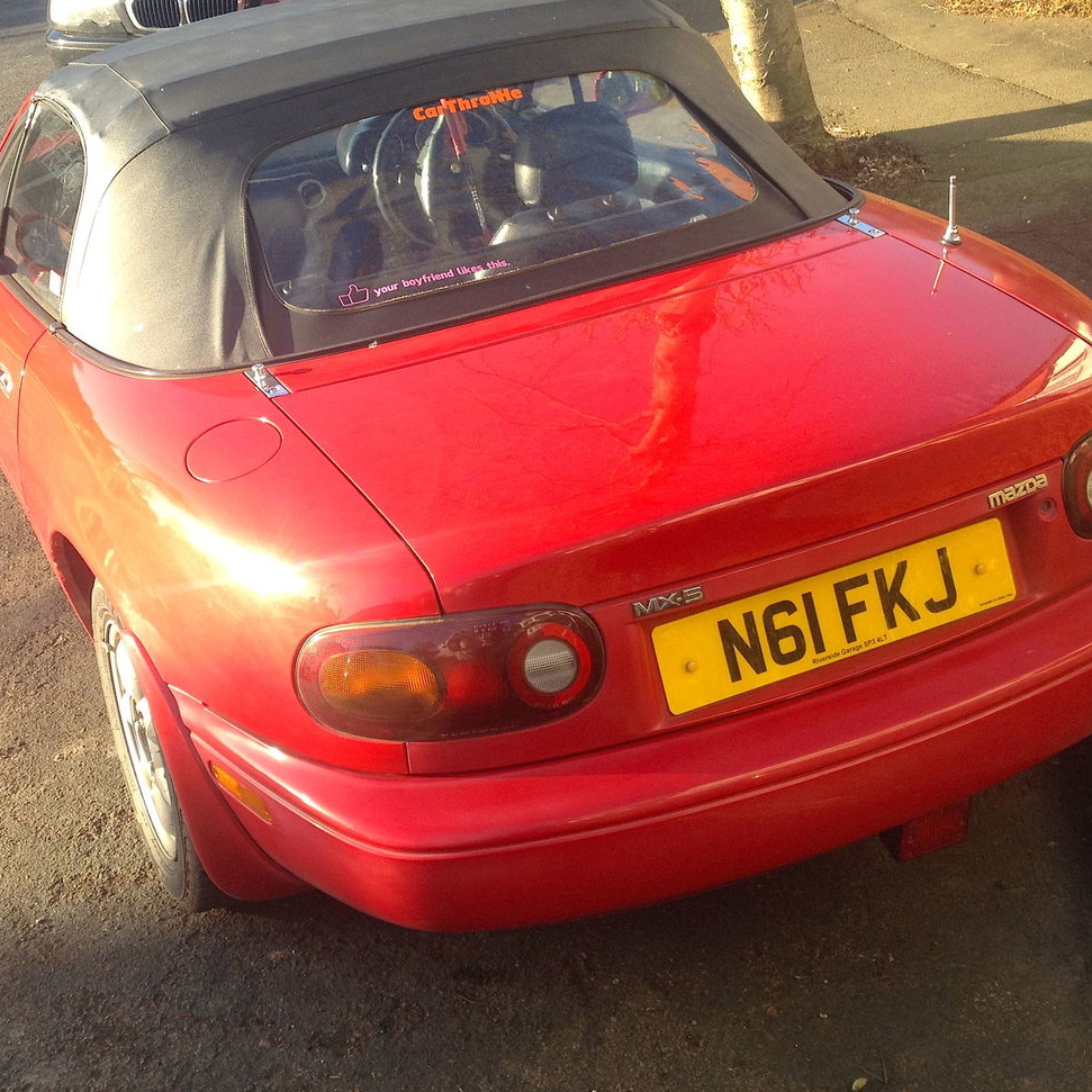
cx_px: 391
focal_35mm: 51
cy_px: 422
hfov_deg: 33.2
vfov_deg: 33.3
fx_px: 1820
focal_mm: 4.28
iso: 50
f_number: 2.4
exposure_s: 1/253
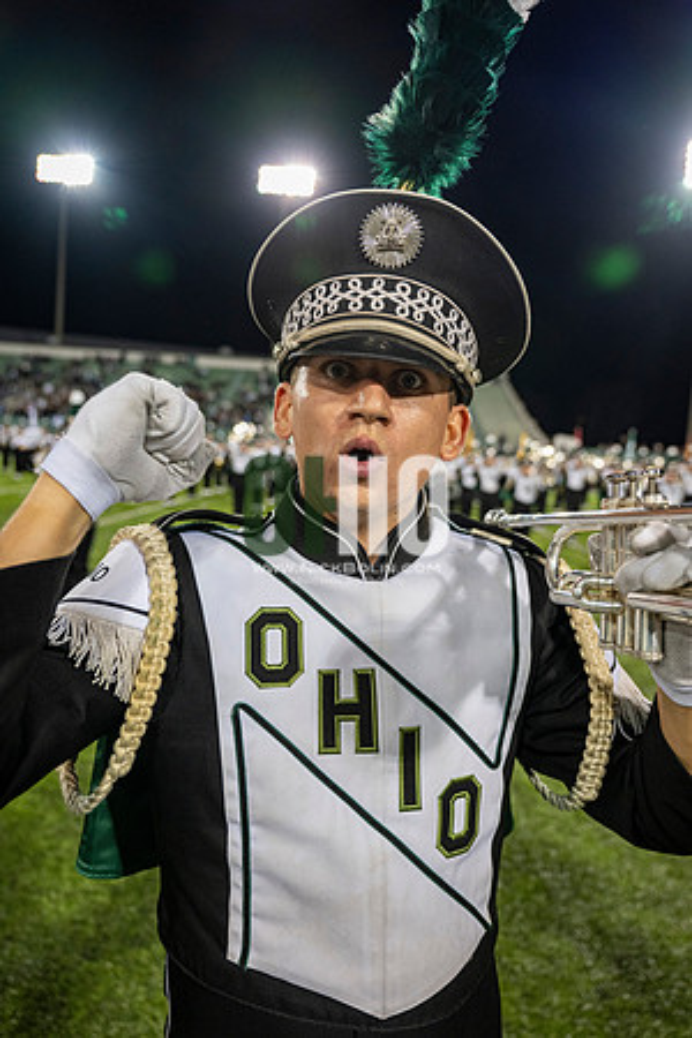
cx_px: 346
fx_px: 750
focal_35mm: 26
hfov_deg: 49.6
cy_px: 519
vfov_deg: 69.4
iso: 1250
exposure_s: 1/500
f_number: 3.2
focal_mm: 26
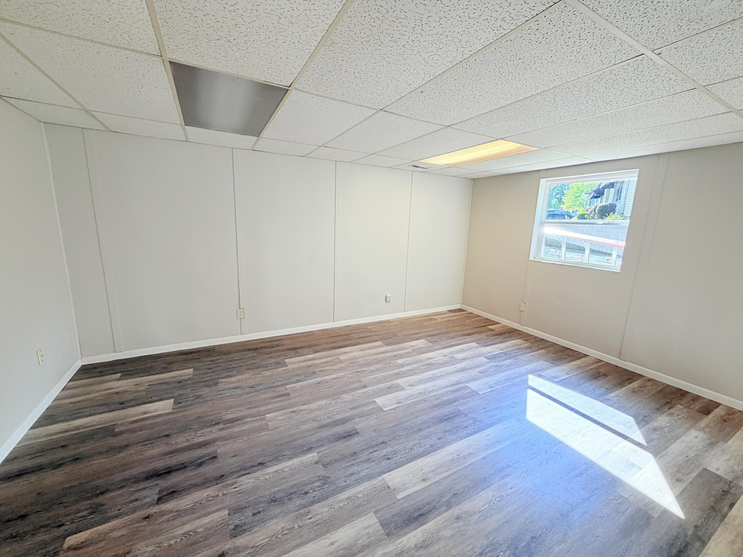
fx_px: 300
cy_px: 278
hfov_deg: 102.1
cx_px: 372
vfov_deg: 85.7
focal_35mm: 14
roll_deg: -2.8
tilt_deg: -12.0
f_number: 2.2
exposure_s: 1/120
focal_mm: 2.22
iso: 100
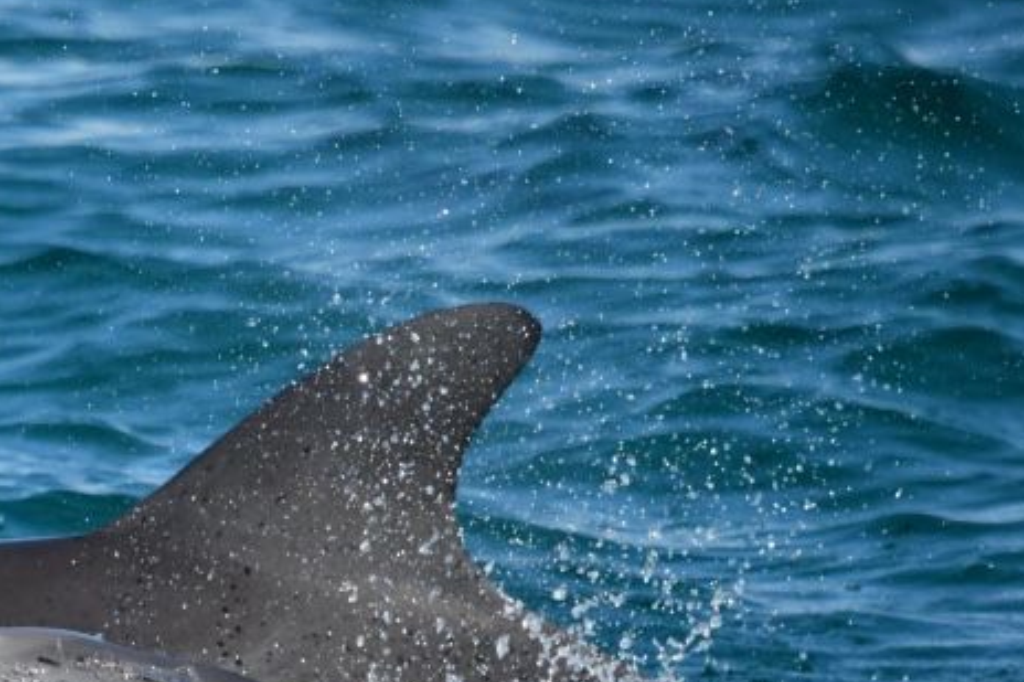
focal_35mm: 1034
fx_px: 29400
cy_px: 562
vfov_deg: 1.3
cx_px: 154
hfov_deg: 2.0
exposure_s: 1/8000
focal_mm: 600
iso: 1250
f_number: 6.3
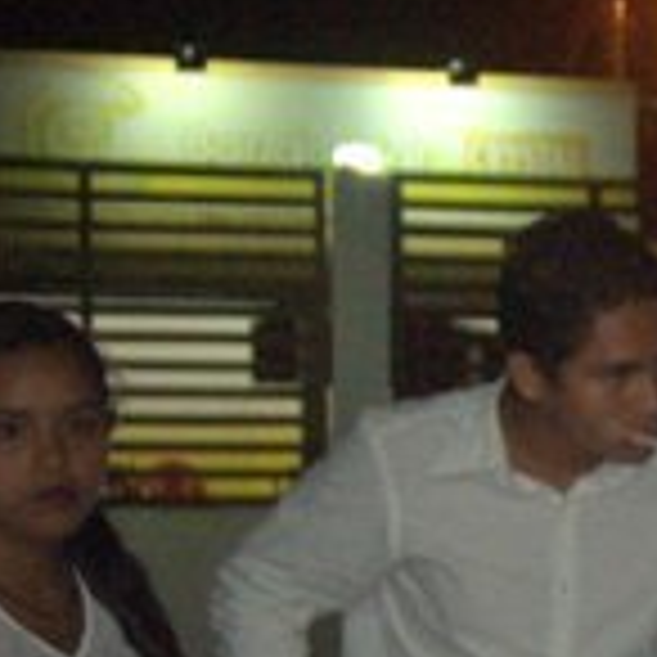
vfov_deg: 9.2
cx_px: 1323
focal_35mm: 190
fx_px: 4080
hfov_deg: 8.7
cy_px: 580
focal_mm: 34
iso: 2500
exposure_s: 1/60
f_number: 5.6
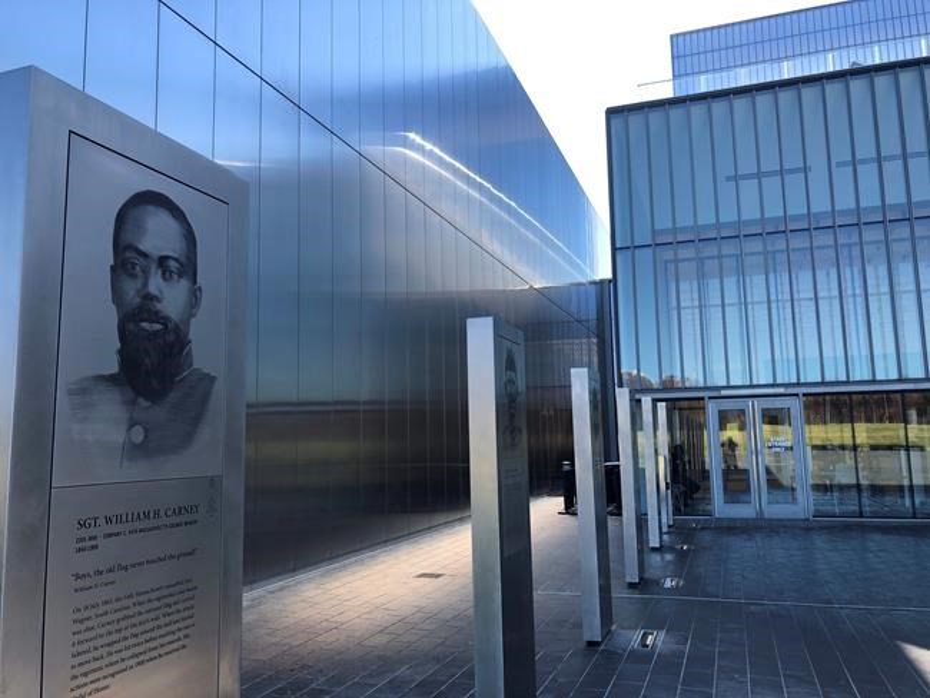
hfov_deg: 63.4
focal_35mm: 28
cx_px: 465
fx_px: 753
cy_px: 349
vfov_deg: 49.8
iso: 20
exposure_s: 1/374
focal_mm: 3.99
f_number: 1.8
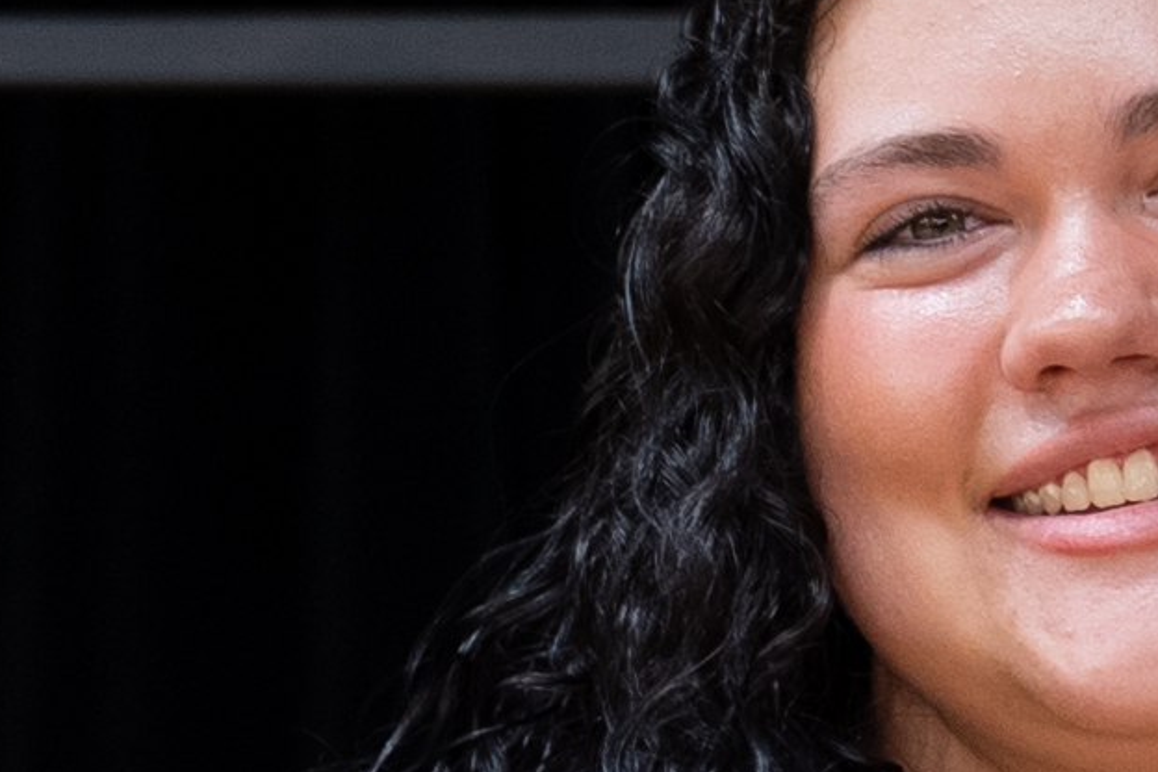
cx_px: 1754
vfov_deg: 4.4
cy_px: 1598
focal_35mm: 306
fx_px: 9842
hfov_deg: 6.6
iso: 640
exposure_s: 1/100
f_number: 3.5
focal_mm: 45
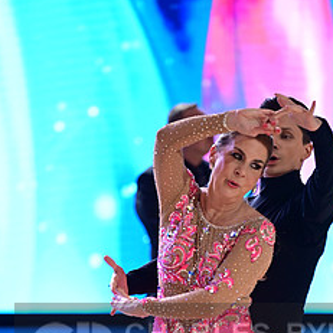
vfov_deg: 4.1
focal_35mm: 426
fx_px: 4636
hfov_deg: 4.1
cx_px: 213
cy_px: 352
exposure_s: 1/500
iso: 2000
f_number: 2.8
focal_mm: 200
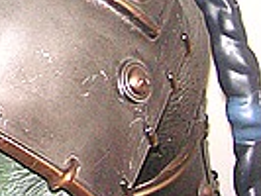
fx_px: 966
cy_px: -81
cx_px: -106
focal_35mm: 128
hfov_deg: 14.5
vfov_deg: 11.2
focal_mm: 6.1
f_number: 2.8
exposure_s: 1/45
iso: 160
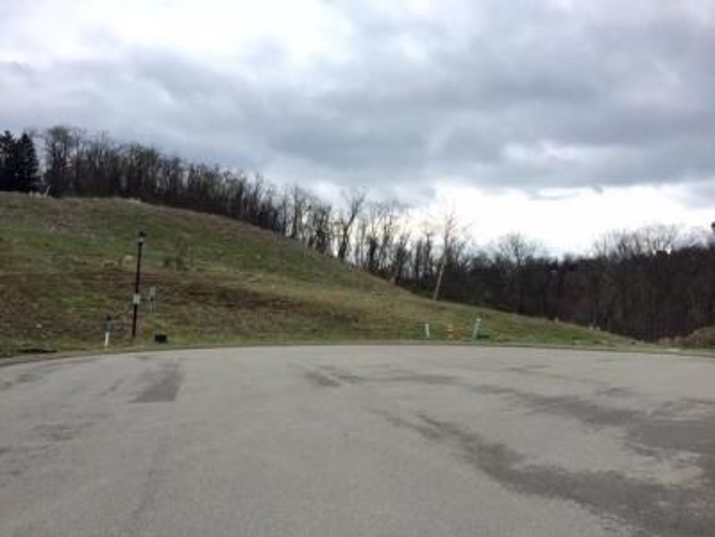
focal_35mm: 29
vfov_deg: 48.2
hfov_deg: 61.7
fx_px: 599
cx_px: 358
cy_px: 268
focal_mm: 4.15
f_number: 2.2
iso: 32
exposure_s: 1/1276
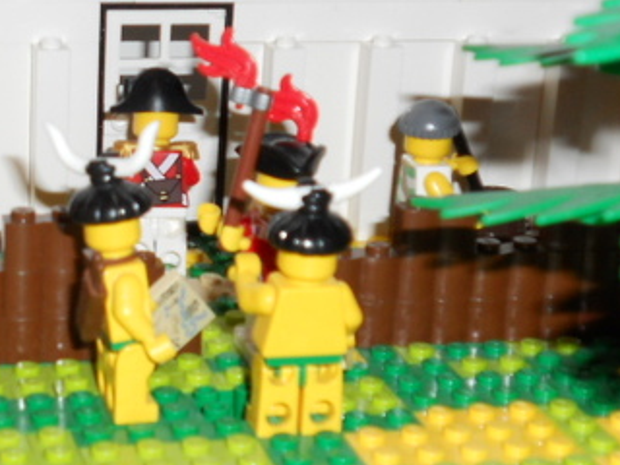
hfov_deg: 20.4
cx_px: 120
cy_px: 285
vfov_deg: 15.5
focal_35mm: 95
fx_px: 1702
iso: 80
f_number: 3.9
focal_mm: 6.9
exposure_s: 1/30
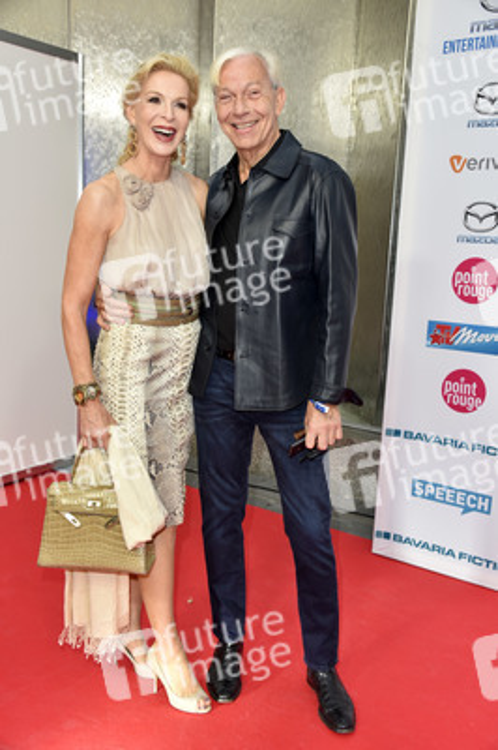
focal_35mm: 36
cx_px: 249
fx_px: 748
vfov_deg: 53.2
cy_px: 375
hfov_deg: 36.8
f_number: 5.6
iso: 640
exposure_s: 1/160
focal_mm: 36
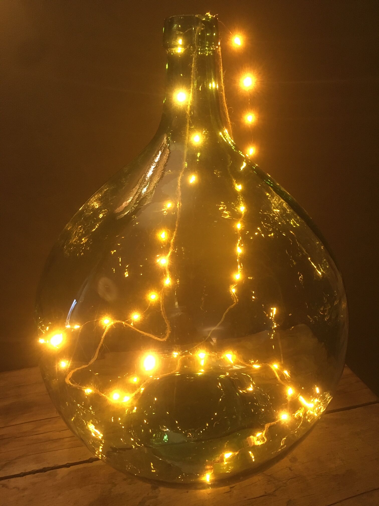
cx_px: 190
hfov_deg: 48.2
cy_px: 253
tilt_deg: -23.0
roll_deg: +0.1
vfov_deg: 61.7
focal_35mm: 29
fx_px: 423
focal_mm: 4.15
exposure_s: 1/20
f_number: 2.2
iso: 200
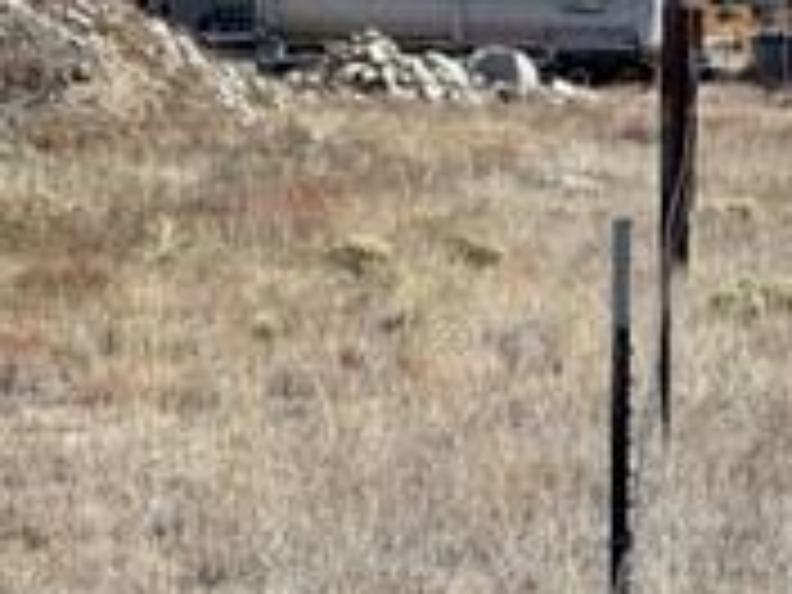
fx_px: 5331
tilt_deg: -6.1
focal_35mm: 233
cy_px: 644
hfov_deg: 8.3
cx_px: 1224
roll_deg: -1.5
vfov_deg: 6.4
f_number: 2.2
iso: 20
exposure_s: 1/1043
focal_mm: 7.5
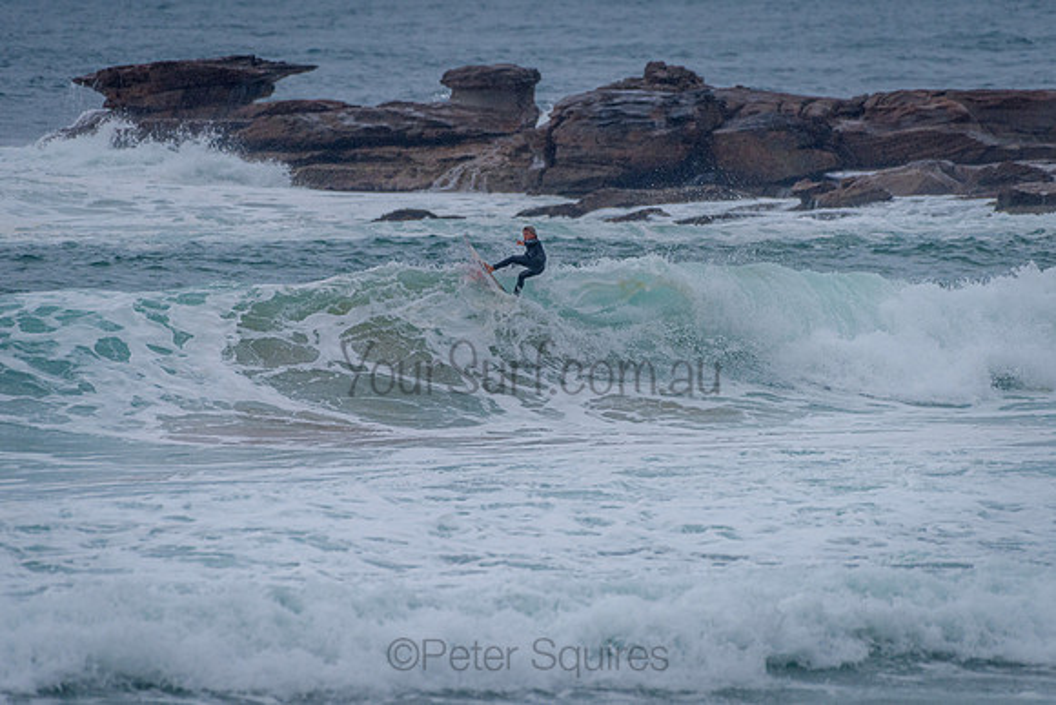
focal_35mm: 613
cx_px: 528
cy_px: 352
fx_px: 17971
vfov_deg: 2.2
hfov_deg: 3.4
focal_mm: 500
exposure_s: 1/2000
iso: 560
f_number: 5.6
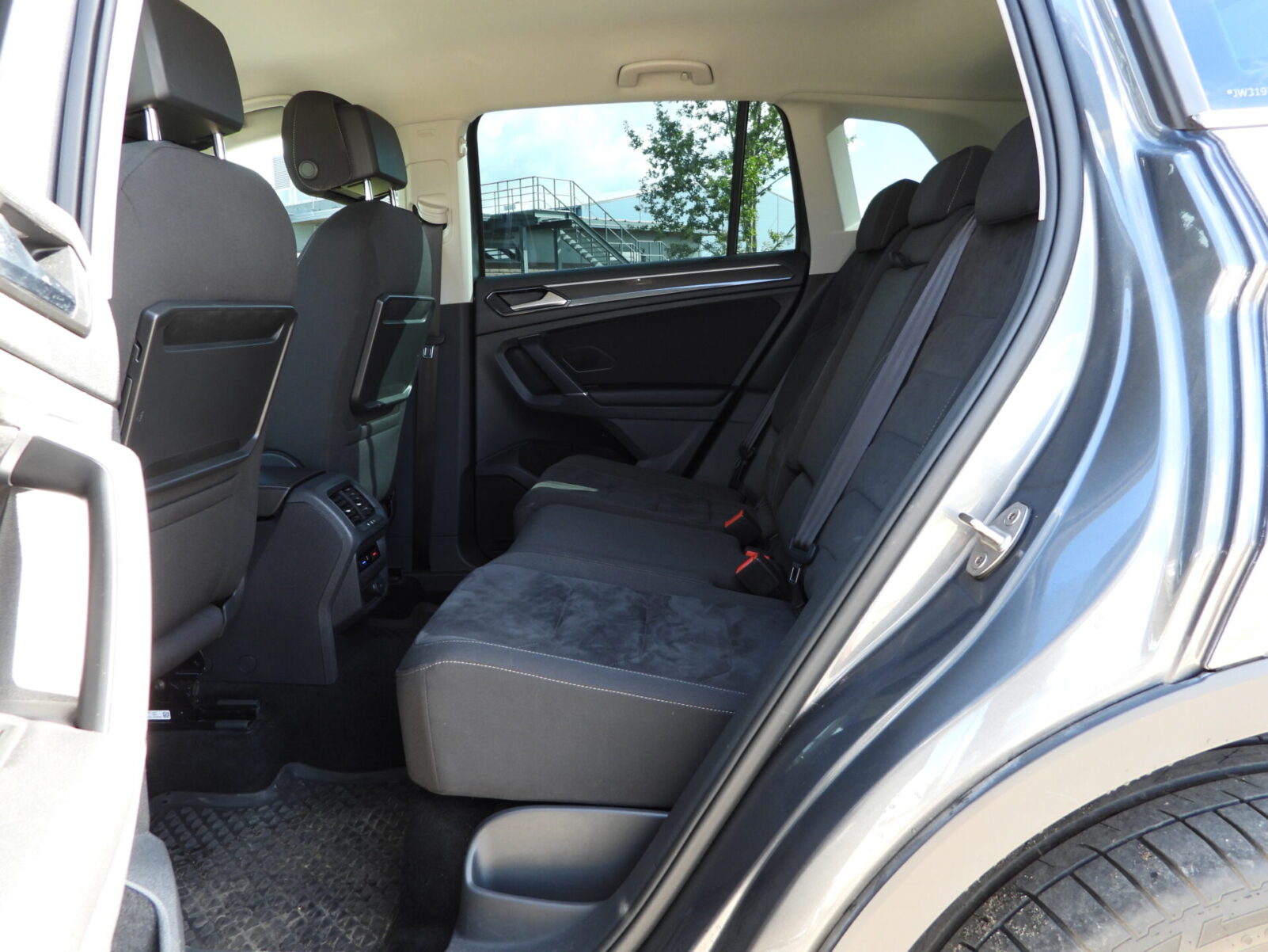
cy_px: 476
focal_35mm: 24
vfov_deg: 56.8
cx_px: 634
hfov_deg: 71.6
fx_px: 879
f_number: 2.8
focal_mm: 4.3
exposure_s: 1/50
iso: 100
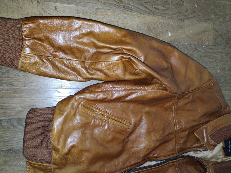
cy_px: 86
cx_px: 116
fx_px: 174
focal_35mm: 26
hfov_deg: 67.3
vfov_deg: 53.1
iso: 1465
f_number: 1.8
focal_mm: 4.75
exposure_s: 1/25
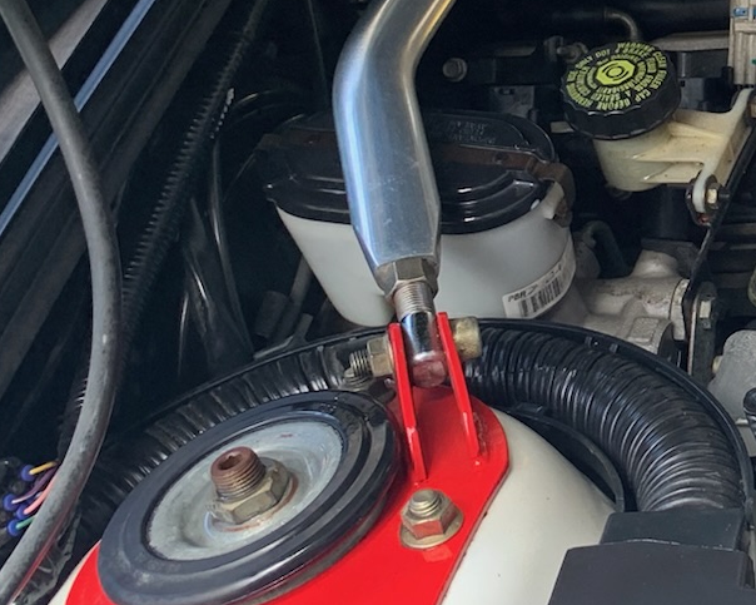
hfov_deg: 19.6
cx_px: 1104
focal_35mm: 86
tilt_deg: -34.6
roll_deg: +7.3
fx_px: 1924
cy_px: 11
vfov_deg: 17.5
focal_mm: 4.25
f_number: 1.8
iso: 40
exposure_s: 1/122
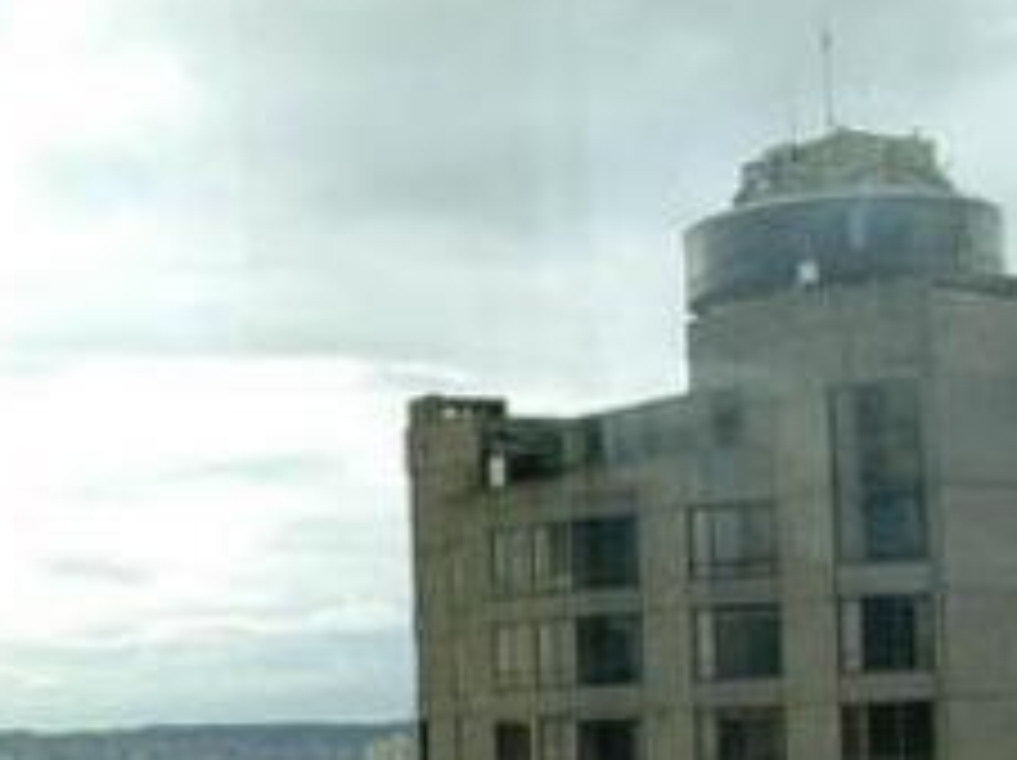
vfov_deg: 17.0
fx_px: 2465
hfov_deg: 22.2
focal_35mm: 84
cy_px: 809
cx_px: -58
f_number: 2.7
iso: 70
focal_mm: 5.6
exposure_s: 1/121
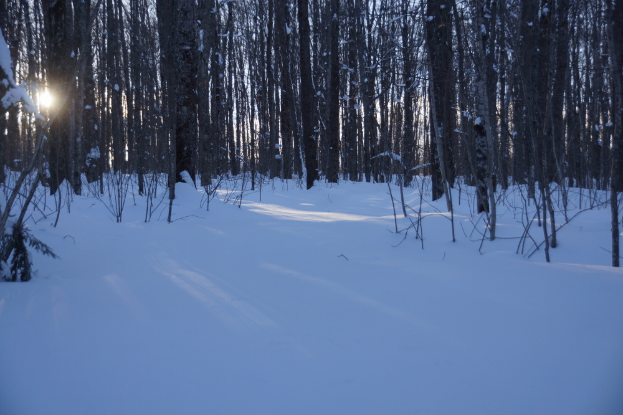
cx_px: 312
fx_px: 908
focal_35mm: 52
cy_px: 208
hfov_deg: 37.9
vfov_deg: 25.7
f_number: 4.5
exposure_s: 1/80
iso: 100
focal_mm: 35
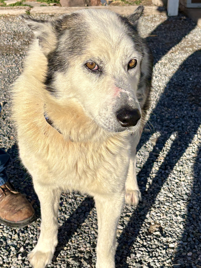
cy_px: 134
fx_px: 201
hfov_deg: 53.1
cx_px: 100
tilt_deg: -21.1
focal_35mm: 26
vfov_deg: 67.3
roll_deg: +1.9
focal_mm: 5.96
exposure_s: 1/3831
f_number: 1.6
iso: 50
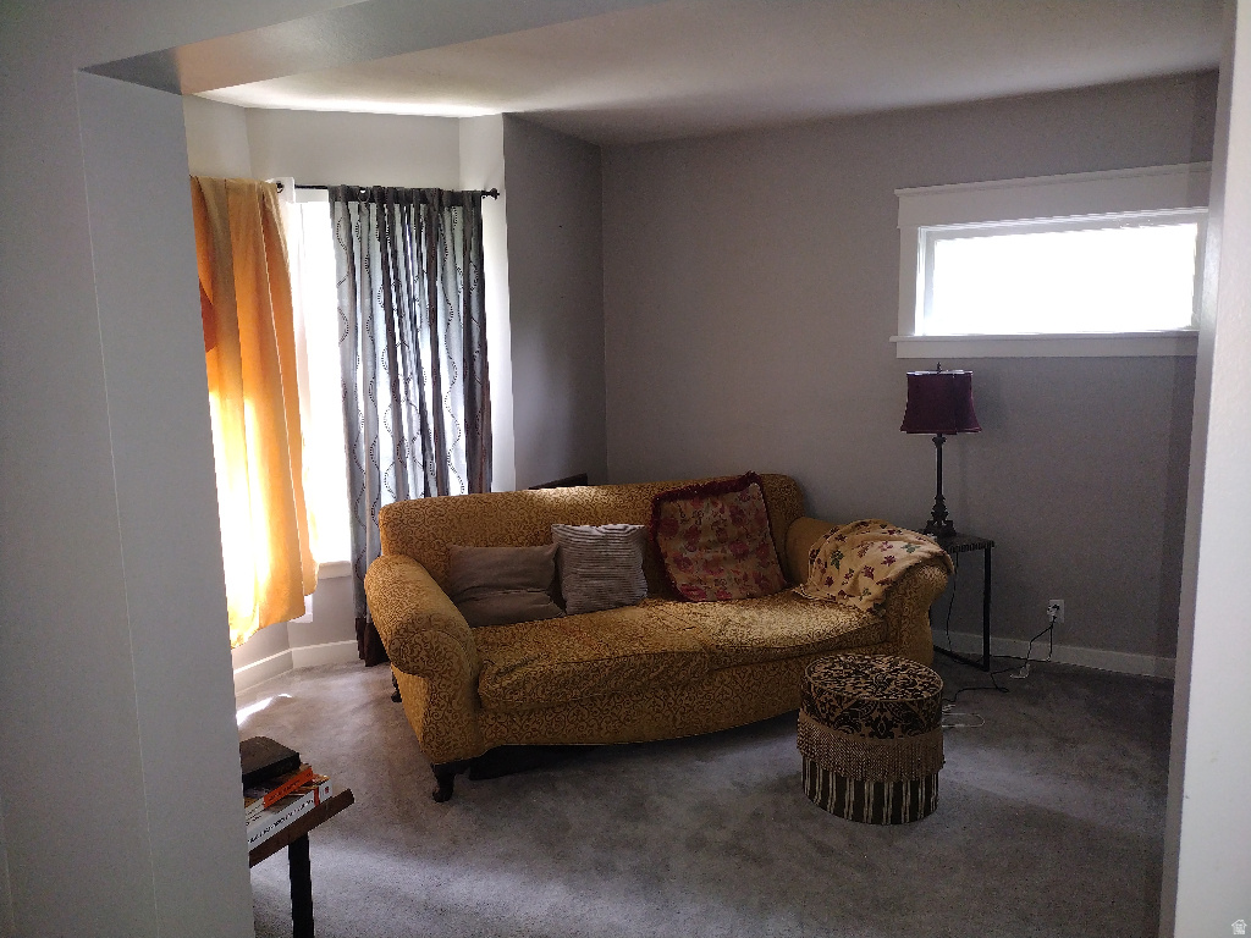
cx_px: 626
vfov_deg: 51.4
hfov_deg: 65.3
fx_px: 976
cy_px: 469
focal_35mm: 27
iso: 406
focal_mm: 4.71
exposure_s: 1/40
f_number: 1.7
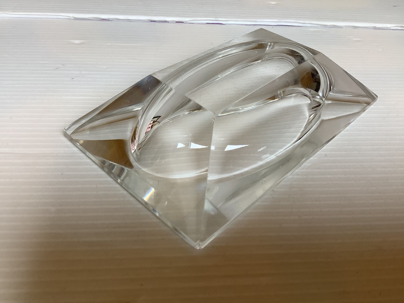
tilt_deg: -41.3
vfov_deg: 45.4
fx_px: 362
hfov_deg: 58.4
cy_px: 152
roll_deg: -3.4
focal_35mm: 31
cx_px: 202
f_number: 2.4
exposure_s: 1/100
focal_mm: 3.3
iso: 64
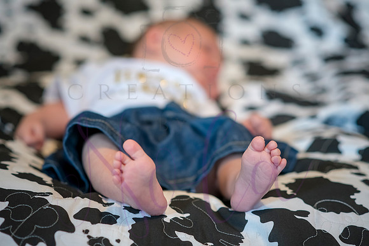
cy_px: 123
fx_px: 871
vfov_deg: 16.1
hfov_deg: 23.9
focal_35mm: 85
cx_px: 184
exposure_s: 1/60
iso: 800
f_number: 2.8
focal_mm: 85
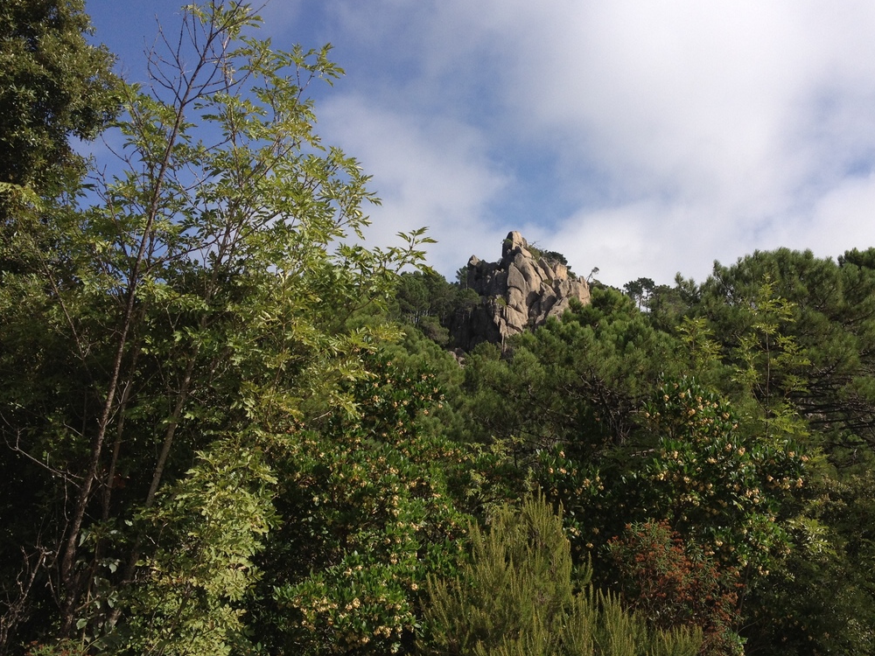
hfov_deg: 44.6
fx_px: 1062
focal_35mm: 42
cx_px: 524
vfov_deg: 34.3
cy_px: 334
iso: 64
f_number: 2.4
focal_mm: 4.28
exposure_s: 1/1727
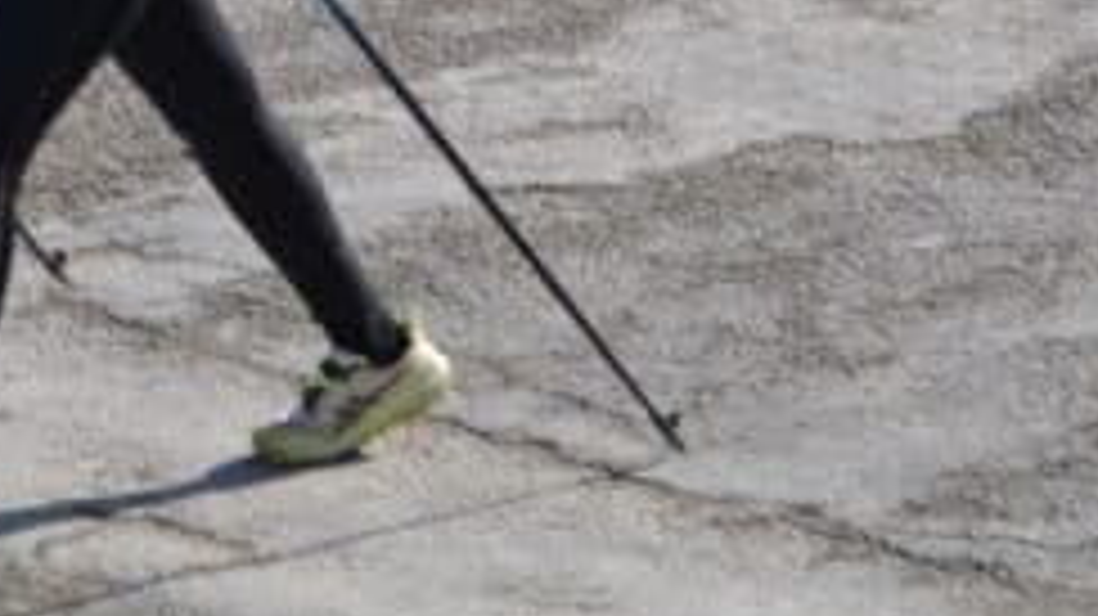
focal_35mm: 741
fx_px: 21564
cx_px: -144
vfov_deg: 1.6
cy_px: -112
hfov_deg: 2.9
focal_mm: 150
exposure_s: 1/1250
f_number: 5.6
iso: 400
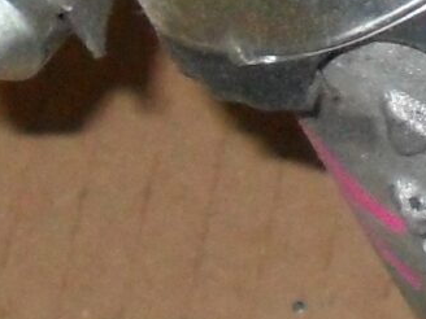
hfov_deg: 6.3
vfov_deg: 5.4
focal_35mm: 273
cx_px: 1492
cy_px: 121
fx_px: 3360
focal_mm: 6.3
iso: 200
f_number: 3
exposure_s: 1/45
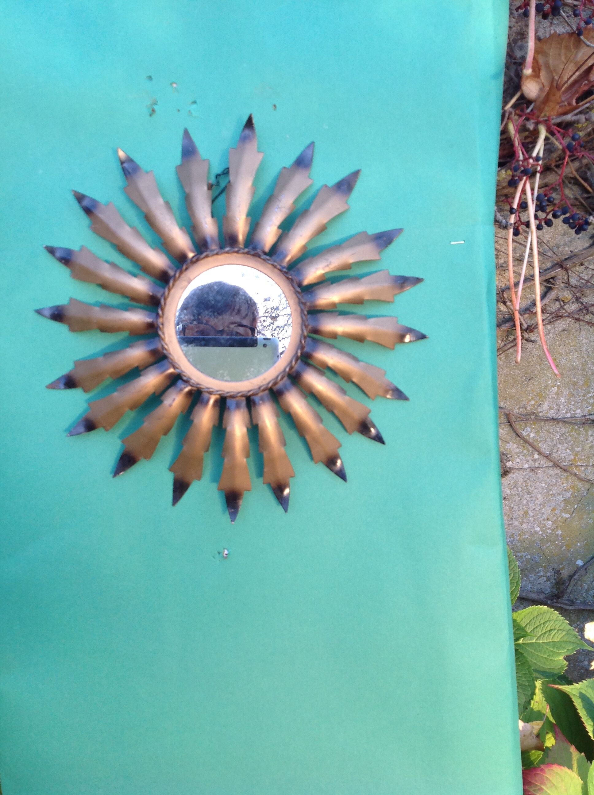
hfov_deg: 40.6
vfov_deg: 52.7
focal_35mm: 35
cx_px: 297
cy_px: 398
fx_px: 803
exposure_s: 1/60
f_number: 2.4
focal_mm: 4.28
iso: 80
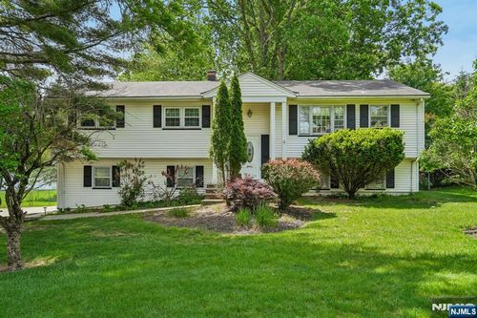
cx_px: 238
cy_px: 159
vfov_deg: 49.5
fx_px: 344
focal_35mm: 26
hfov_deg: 69.4
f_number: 8
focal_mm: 26
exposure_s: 1/100
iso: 125
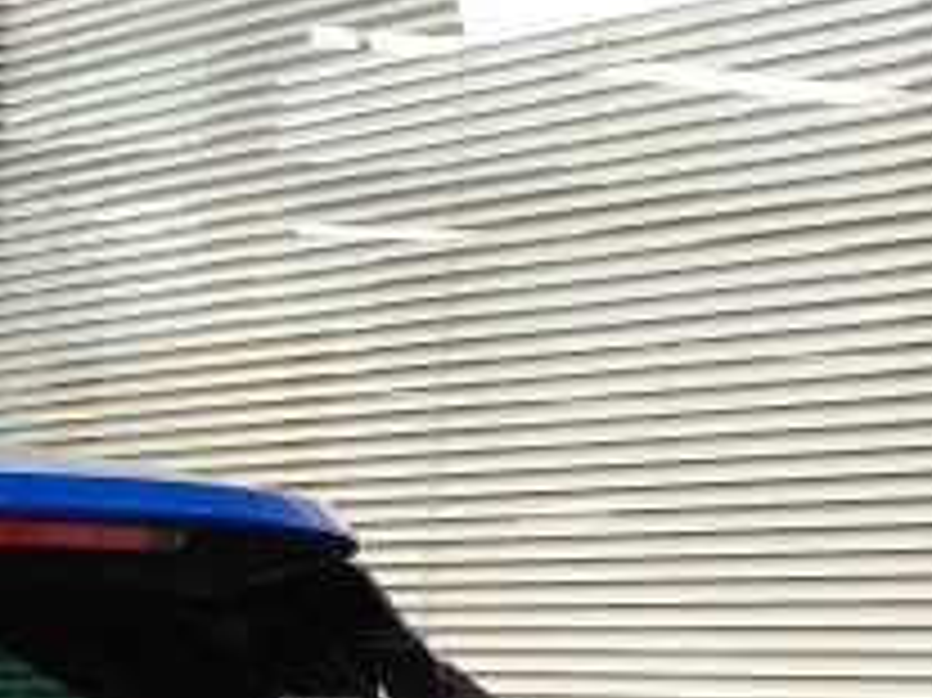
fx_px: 3310
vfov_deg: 10.8
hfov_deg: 14.2
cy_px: 1484
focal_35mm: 123
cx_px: -734
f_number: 1.8
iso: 125
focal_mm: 4.69
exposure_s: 1/100
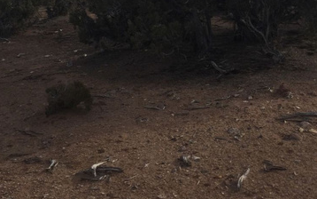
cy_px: -5
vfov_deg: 22.6
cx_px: 226
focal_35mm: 55
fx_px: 475
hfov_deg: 36.3
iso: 32
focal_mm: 4.15
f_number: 2.2
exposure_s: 1/1721
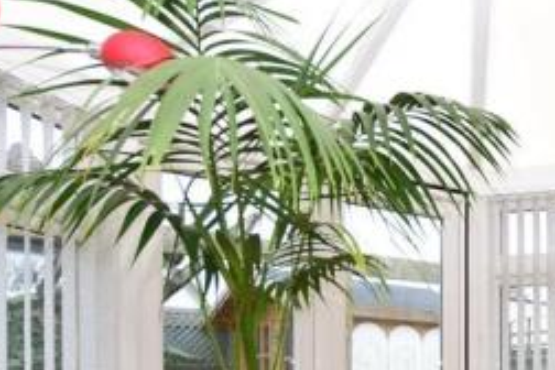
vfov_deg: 30.8
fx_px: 601
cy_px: 400
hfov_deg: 45.1
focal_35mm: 39
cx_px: 496
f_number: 5.6
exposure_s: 1/40
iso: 400
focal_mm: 10
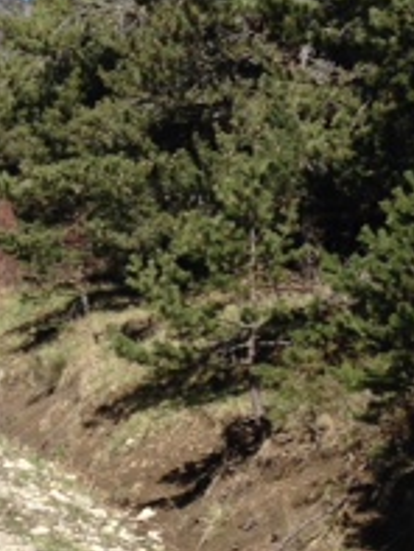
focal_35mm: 107
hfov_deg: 12.4
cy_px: 375
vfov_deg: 18.3
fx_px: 1704
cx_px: -383
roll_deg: -0.2
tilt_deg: -11.7
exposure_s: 1/1427
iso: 50
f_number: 2.4
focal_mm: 4.12
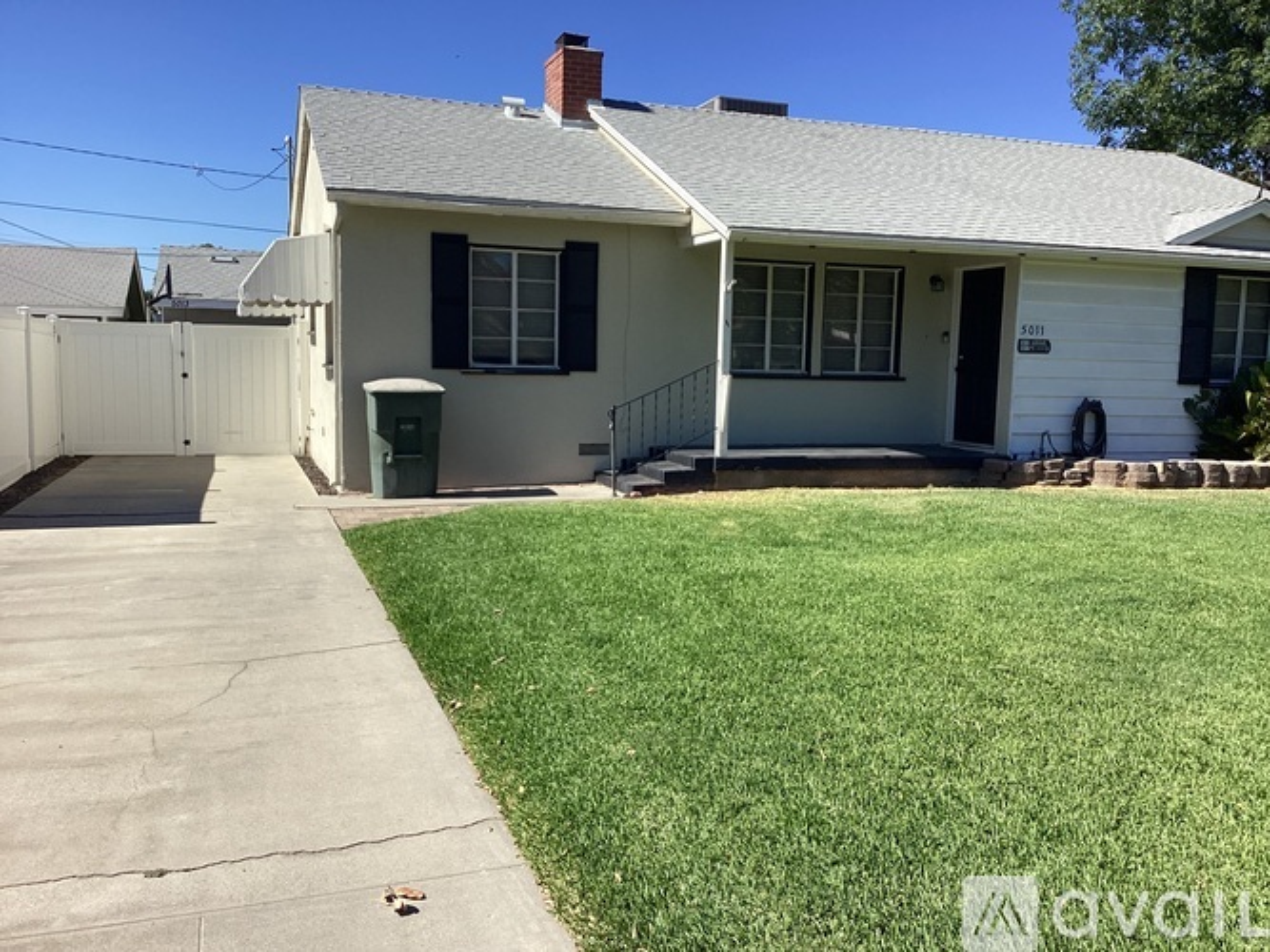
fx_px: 1137
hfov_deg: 58.4
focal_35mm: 31
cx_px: 635
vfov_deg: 45.4
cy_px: 476
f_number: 2.4
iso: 25
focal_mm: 3.3
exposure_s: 1/1235
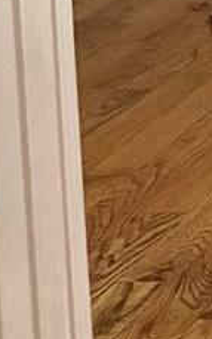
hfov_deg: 6.4
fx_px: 1582
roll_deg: +1.5
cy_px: -283
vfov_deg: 11.3
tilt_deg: -2.3
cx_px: 809
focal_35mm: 171
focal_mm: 6.76
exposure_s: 1/120
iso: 320
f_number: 1.78
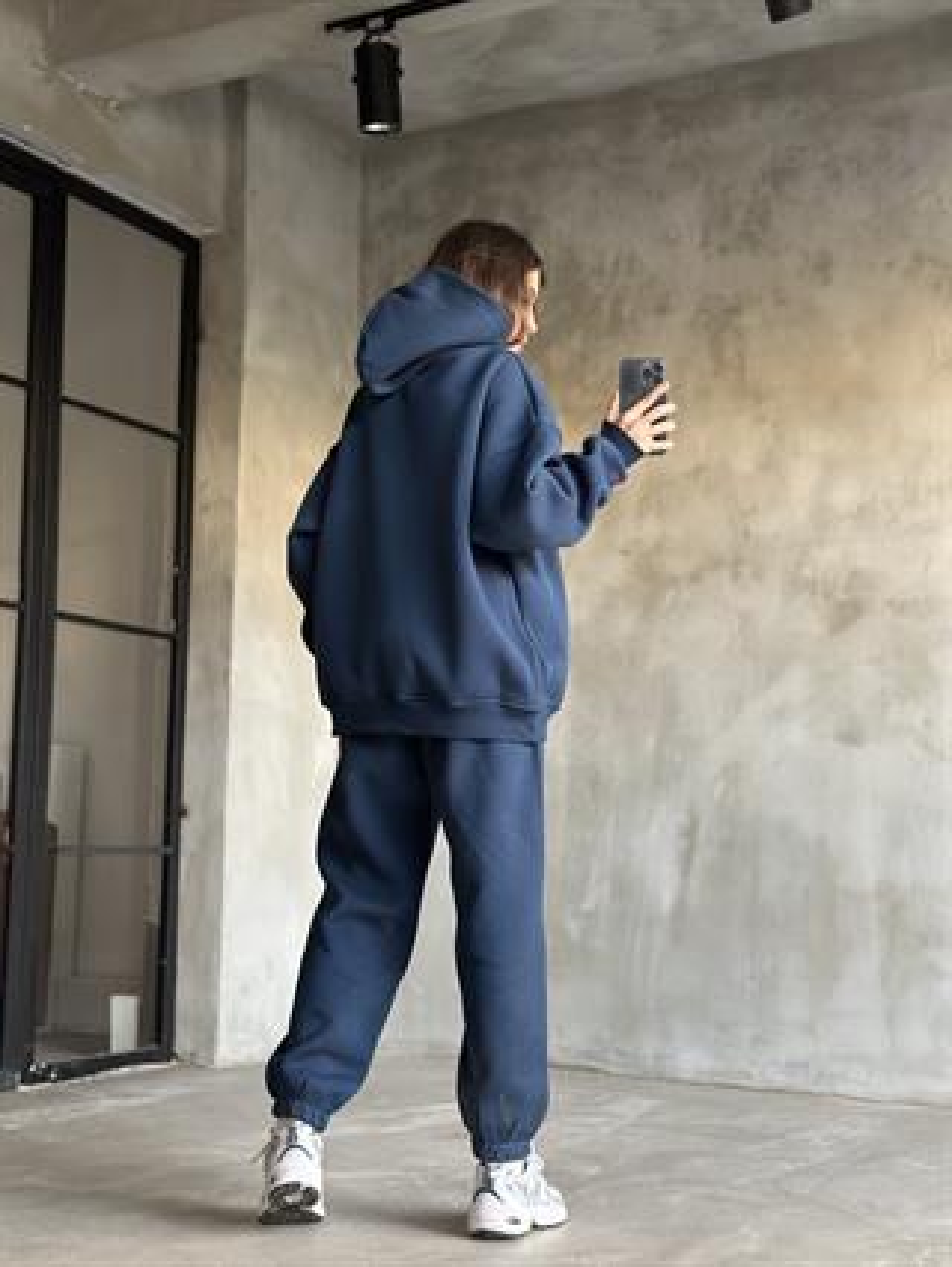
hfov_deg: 30.3
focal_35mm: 48
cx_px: 476
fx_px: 1758
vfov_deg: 39.6
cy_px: 634
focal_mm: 6.86
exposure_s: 1/49
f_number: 1.78
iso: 400
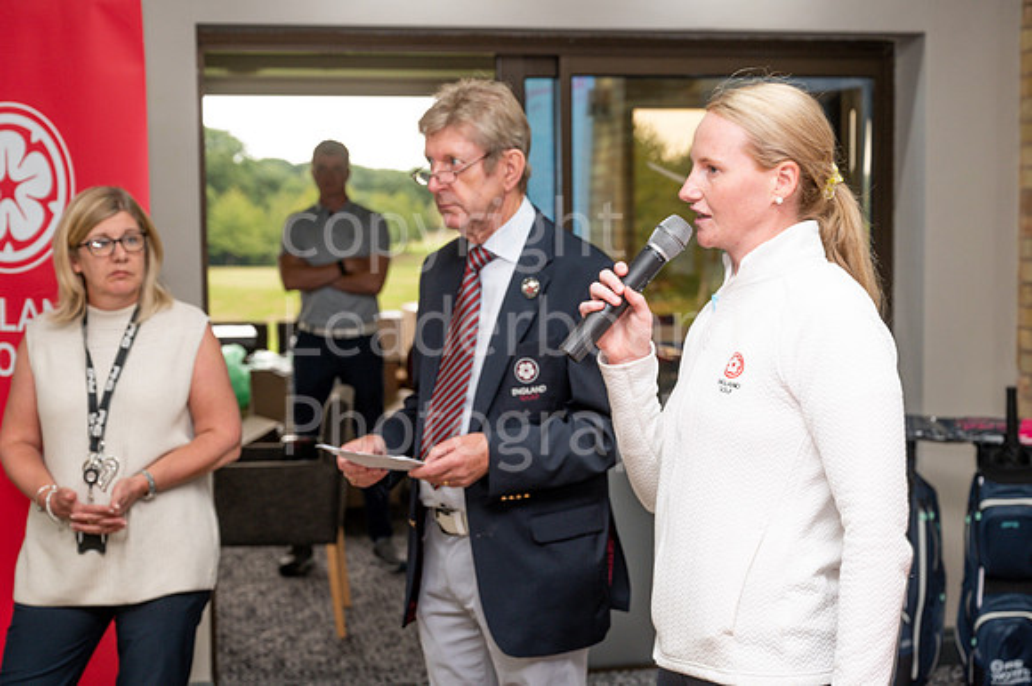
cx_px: 526
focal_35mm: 61
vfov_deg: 22.3
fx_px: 1745
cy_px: 367
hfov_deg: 33.0
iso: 320
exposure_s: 1/60
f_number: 5
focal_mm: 55
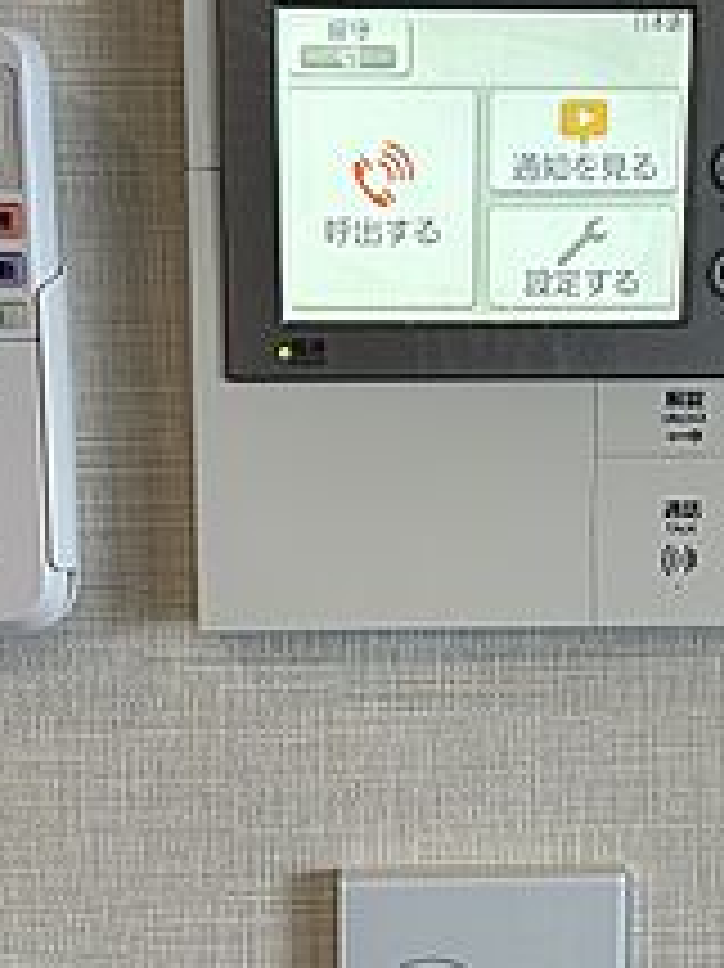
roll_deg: -0.4
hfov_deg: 25.2
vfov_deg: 33.2
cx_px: 418
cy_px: 428
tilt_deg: -9.2
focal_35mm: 58
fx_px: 1619
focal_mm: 5.7
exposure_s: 1/101
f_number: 1.5
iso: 64
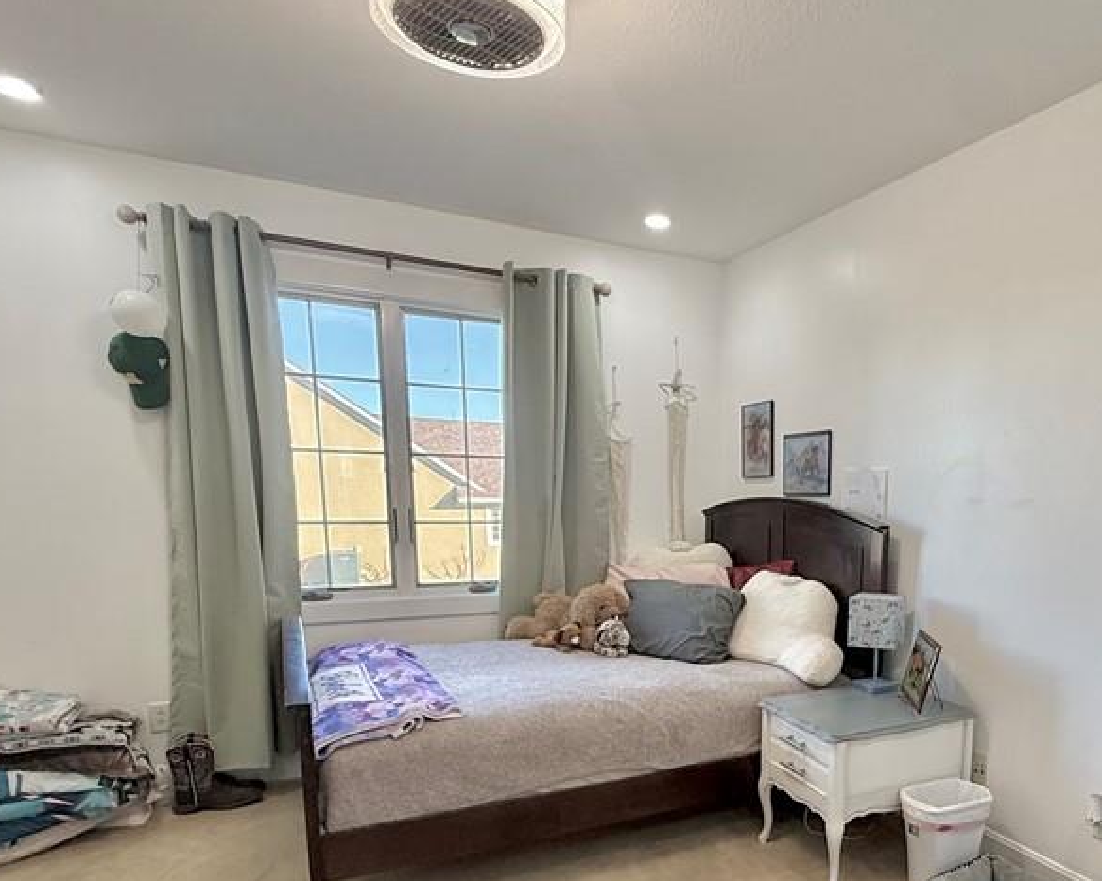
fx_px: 782
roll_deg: -1.3
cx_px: 762
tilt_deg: -10.1
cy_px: 626
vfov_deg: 56.7
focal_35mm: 24
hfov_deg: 67.7
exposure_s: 1/120
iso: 160
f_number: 2.2
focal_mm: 2.22
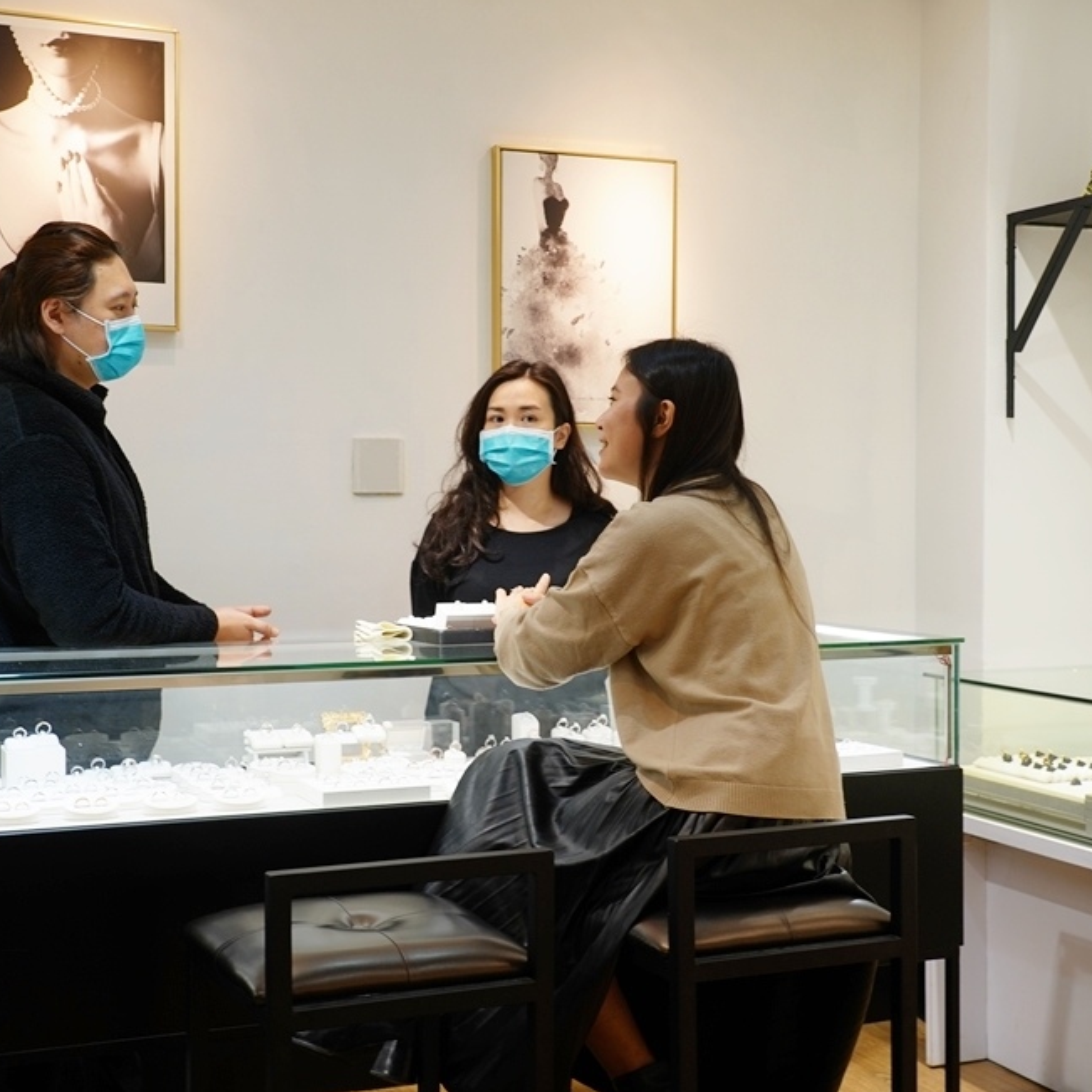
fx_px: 1677
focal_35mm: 47
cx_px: 465
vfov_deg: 36.1
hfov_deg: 36.0
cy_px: 553
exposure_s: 1/40
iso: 200
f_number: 6.3
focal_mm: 36
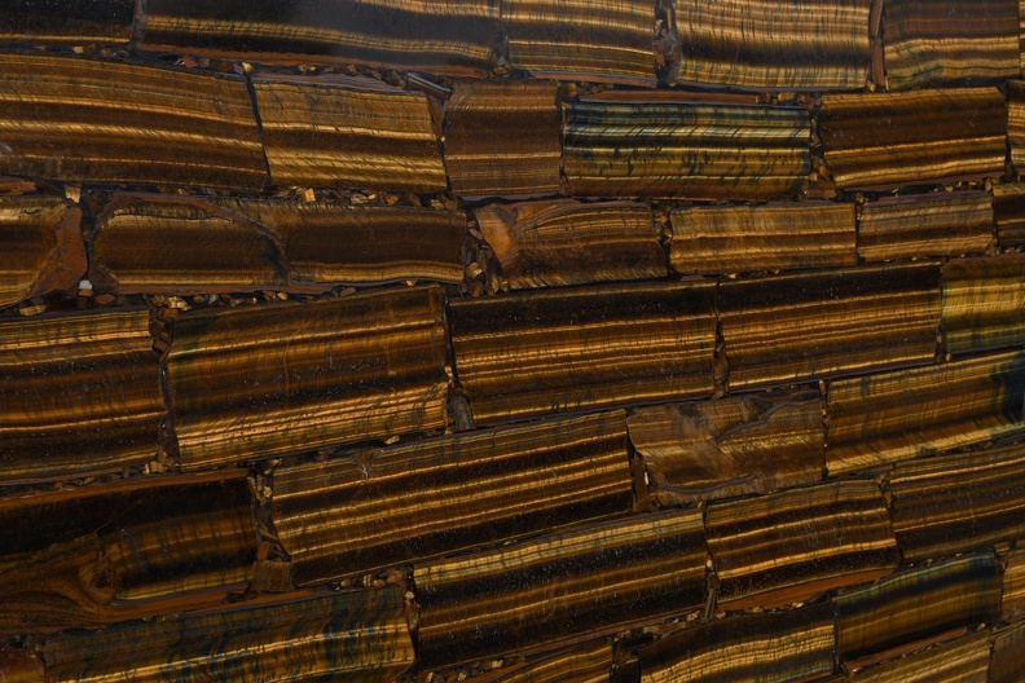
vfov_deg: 36.9
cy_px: 342
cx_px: 512
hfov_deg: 53.1
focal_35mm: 36
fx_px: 1025
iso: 100
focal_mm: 24
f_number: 11
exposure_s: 1/250
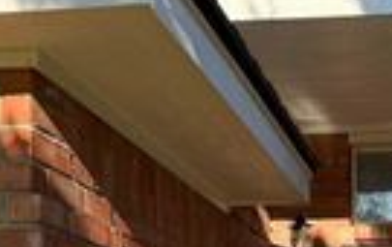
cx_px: 372
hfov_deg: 21.4
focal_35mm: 94
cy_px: 391
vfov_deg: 13.1
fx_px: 1006
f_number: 1.78
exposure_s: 1/1493
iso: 100
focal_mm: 6.76
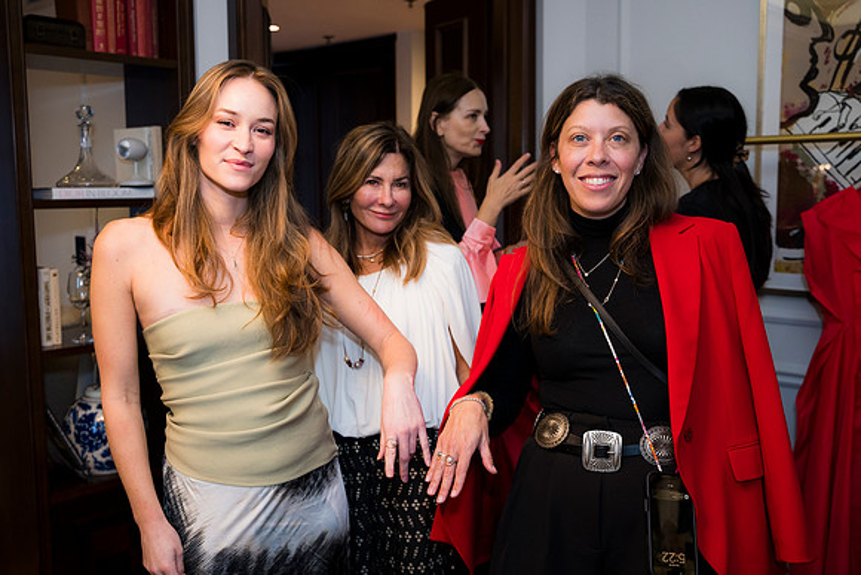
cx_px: 430
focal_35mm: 35
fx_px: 837
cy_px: 288
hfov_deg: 54.4
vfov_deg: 37.9
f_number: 4
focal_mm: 35
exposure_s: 1/80
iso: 800
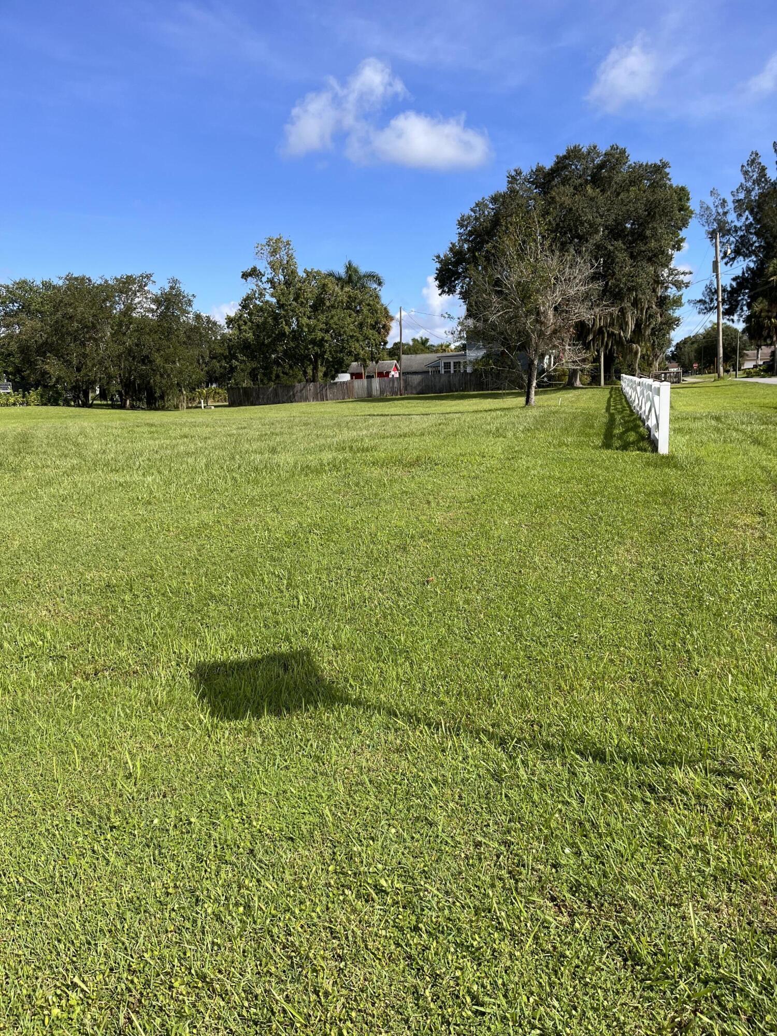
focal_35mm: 26
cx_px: 388
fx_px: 778
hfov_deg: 53.1
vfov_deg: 67.3
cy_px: 518
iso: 50
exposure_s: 1/2688
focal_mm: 5.1
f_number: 1.6
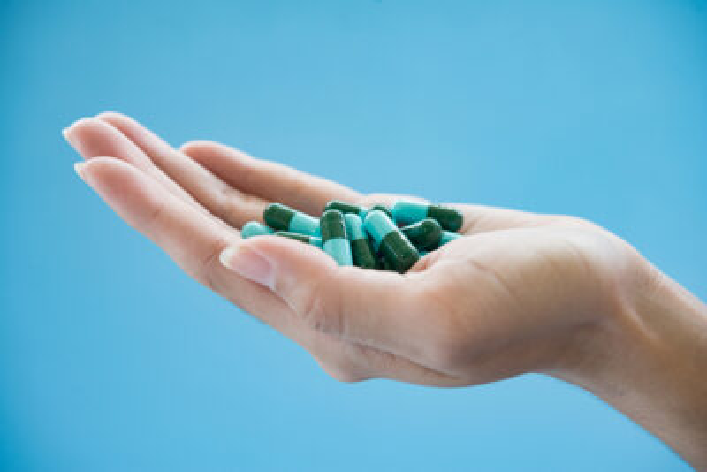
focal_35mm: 60
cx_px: 354
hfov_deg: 33.4
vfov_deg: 22.6
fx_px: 1179
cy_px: 236
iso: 320
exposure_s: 1/125
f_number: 5
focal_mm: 60
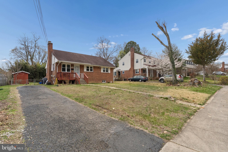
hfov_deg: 94.0
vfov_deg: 71.1
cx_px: 114
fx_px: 106
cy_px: 76
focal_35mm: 17
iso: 1250
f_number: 7.1
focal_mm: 16.8
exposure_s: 1/4000
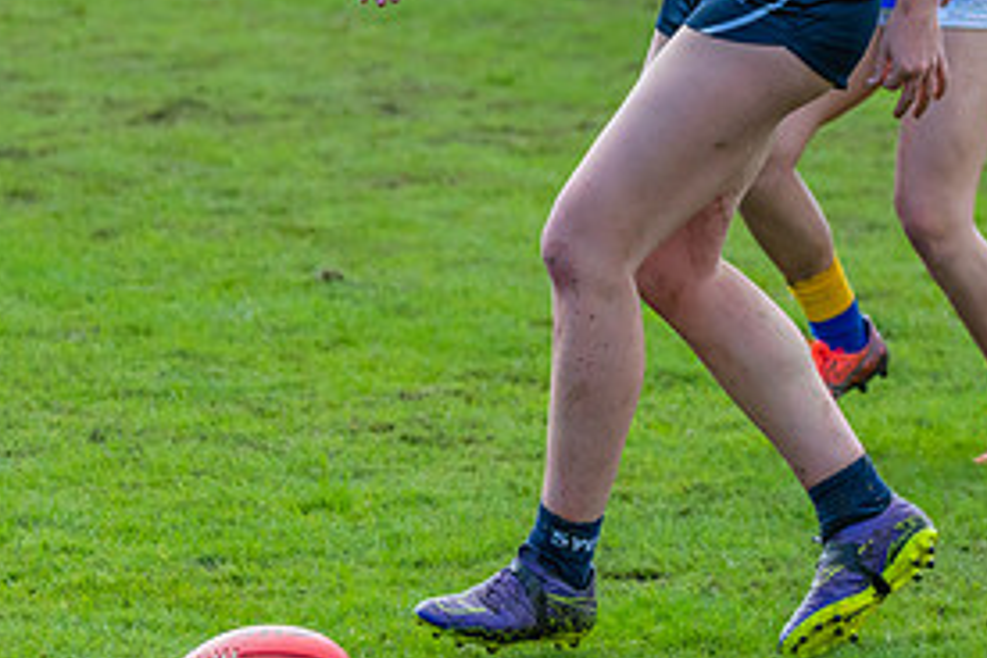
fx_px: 9458
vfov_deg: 4.0
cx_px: 516
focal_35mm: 345
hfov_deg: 6.0
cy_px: -88
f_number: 5
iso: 800
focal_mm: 150
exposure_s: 1/1600
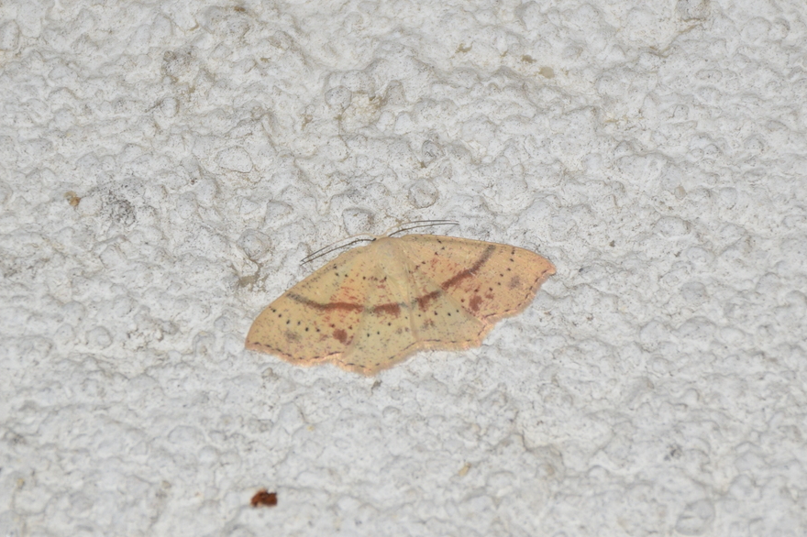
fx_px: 4773
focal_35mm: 213
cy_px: 270
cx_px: 401
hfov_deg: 9.7
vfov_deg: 6.4
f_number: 7.1
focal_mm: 130
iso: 320
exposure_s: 1/60
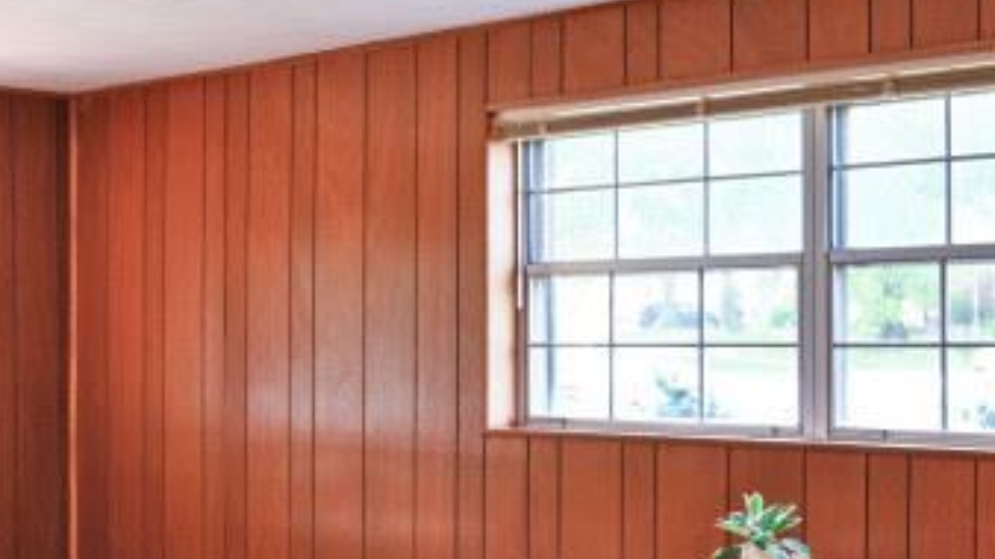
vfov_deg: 18.5
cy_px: 347
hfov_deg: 31.2
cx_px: 144
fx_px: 1715
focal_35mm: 65
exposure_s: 1/60
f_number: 4
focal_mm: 14
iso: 250
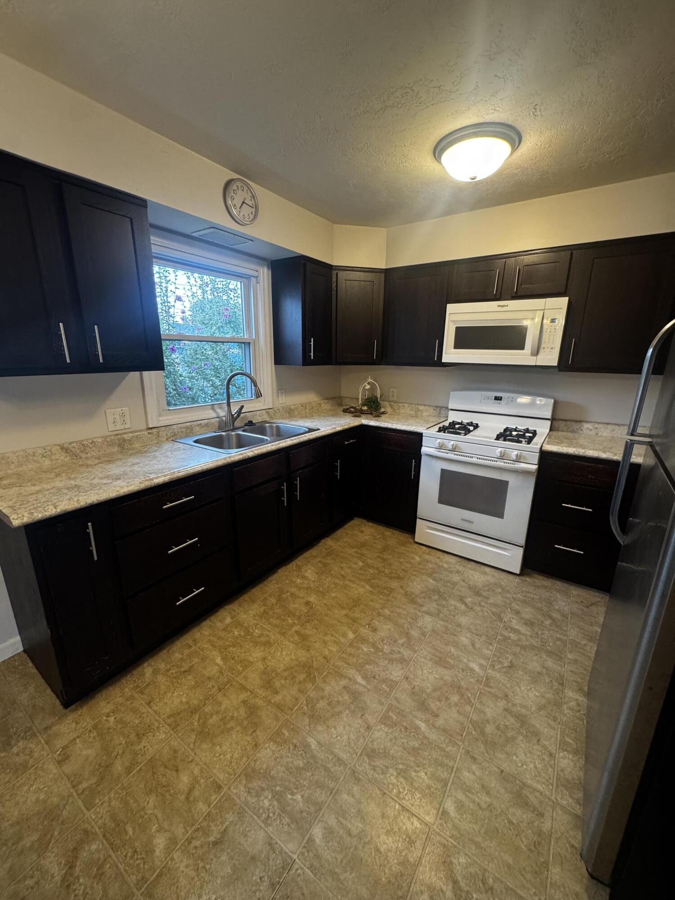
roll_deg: -0.9
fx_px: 364
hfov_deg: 85.7
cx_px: 338
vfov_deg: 102.1
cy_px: 450
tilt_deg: -15.2
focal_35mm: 14
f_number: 2.2
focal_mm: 2.22
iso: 400
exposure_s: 1/60
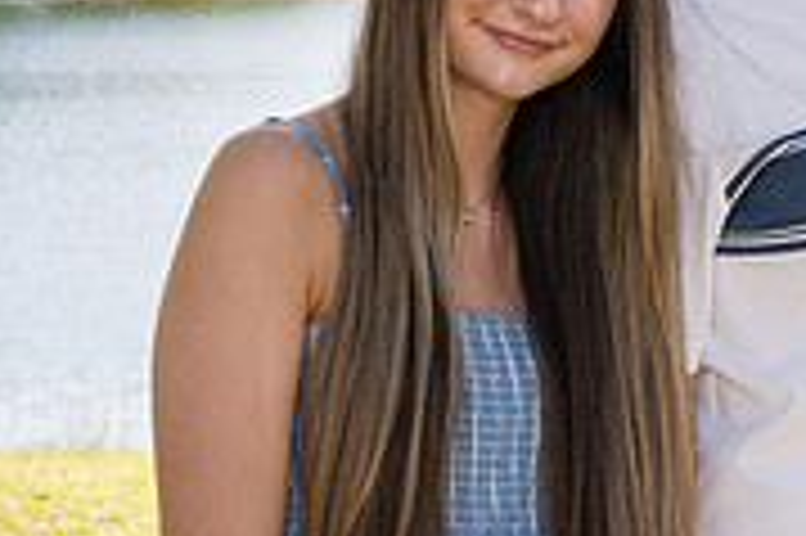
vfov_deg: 7.8
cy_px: 205
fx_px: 3914
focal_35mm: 175
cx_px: 1085
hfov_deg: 11.4
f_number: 8
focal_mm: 54
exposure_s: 1/250
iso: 250
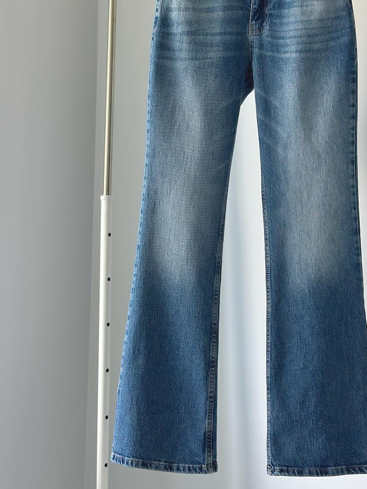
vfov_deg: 28.8
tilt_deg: +4.5
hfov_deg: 21.9
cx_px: 189
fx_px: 947
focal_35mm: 67
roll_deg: -1.8
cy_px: 164
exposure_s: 1/69
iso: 125
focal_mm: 6.86
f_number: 1.78
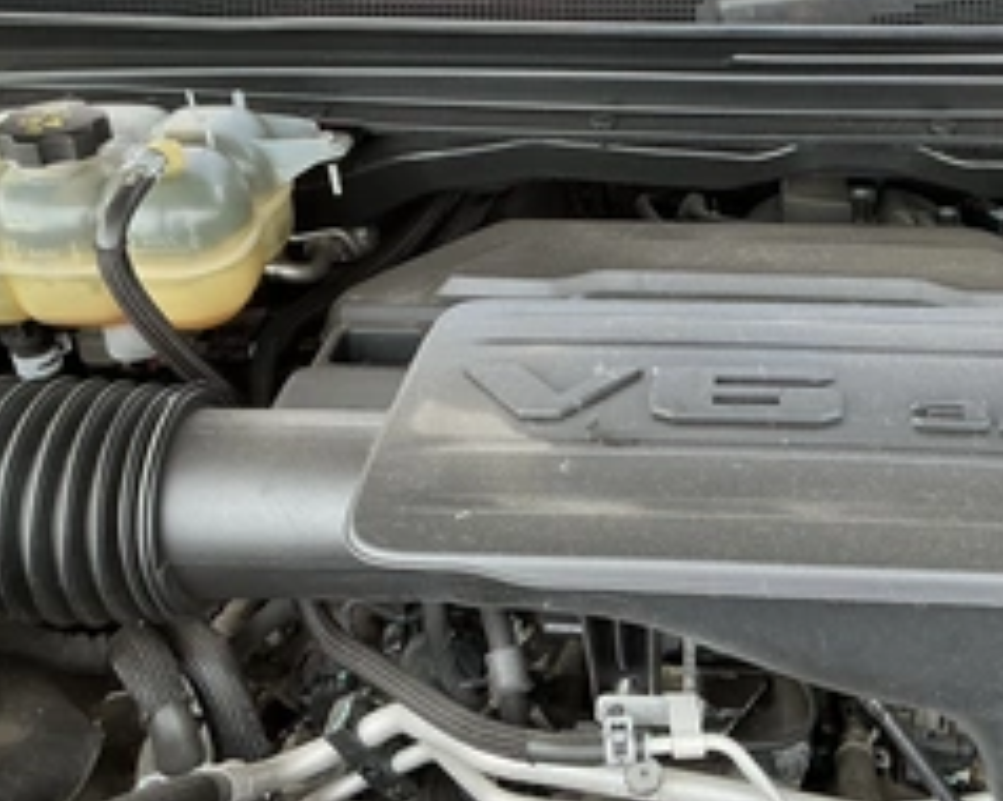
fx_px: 1364
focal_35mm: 46
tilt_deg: -28.3
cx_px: 687
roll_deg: +1.8
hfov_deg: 39.8
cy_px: 329
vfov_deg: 32.6
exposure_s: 1/122
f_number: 1.8
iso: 40
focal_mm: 3
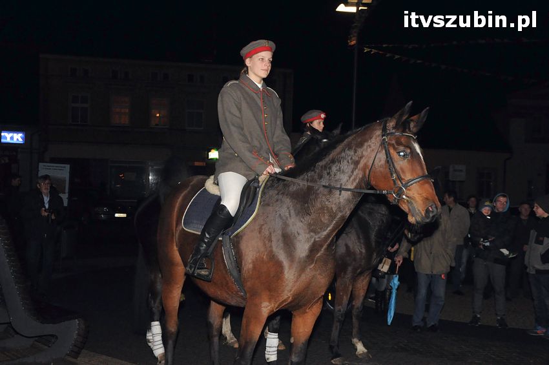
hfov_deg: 41.1
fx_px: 731
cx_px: 274
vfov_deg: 28.0
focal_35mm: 48
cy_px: 182
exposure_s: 1/60
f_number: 8
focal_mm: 32
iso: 2500
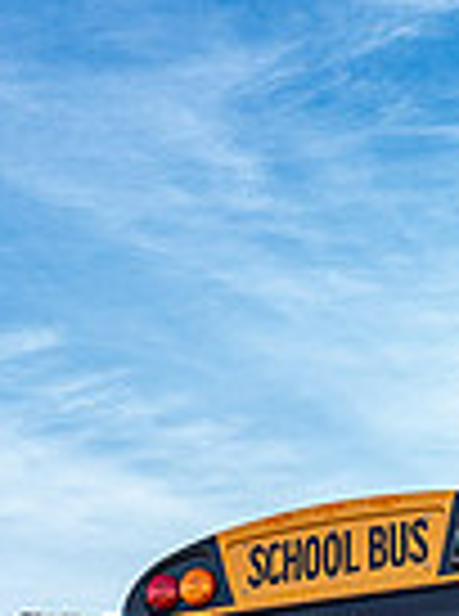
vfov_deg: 19.1
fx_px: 1741
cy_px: 708
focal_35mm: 98
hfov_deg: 14.4
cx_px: -148
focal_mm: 24
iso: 125
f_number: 5.6
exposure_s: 1/250
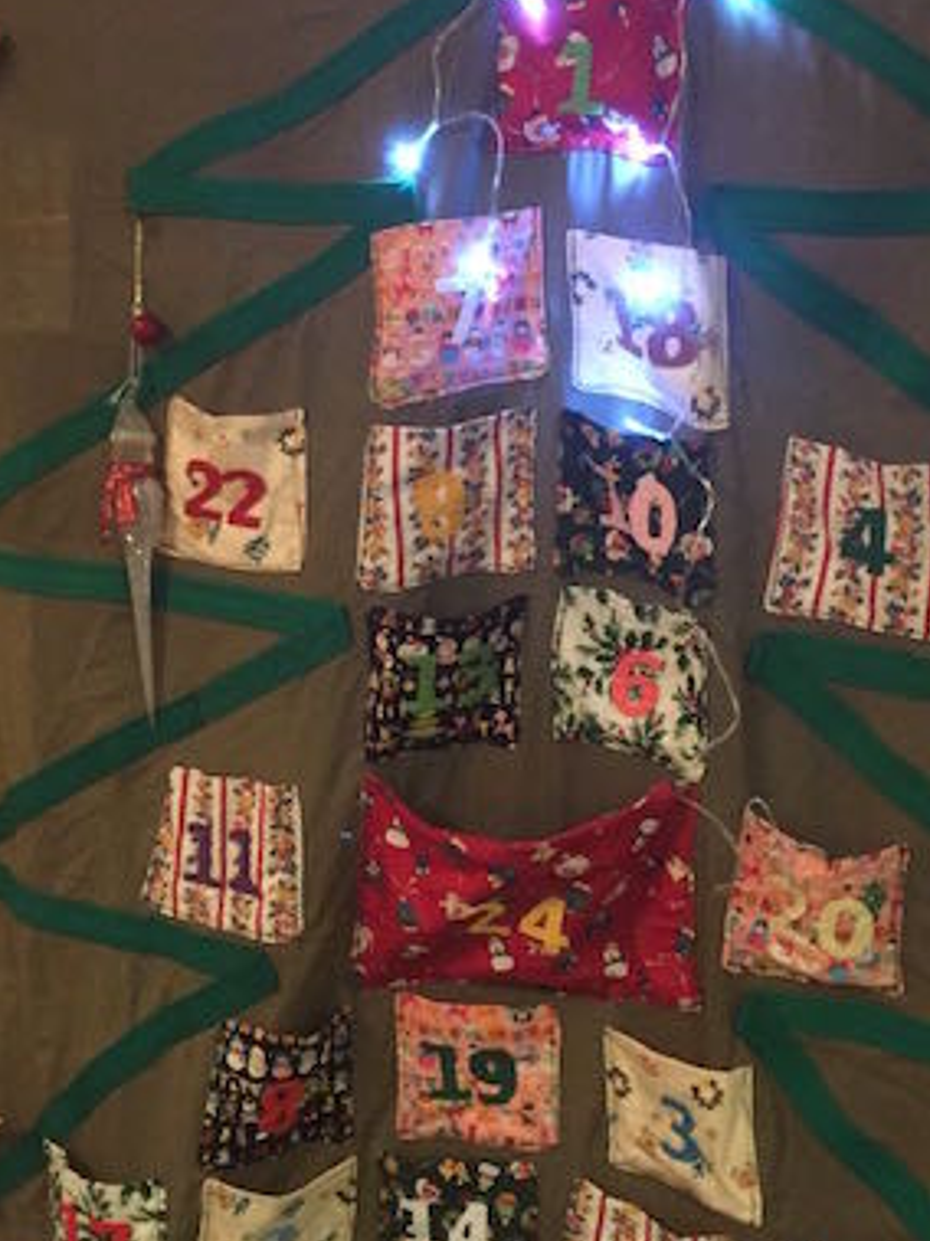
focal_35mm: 49
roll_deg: -0.4
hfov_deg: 29.7
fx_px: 1756
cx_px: 462
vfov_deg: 38.9
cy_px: 586
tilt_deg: -8.7
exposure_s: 1/15
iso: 320
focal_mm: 4.15
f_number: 2.2
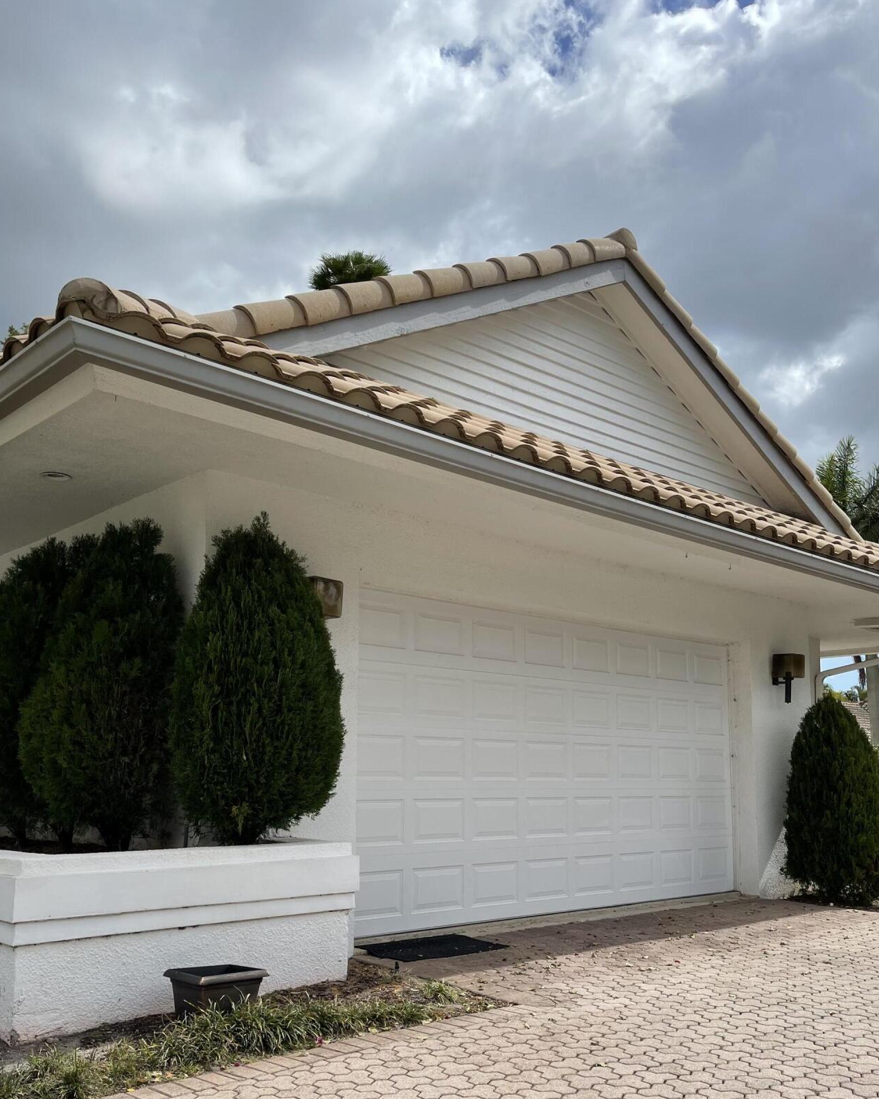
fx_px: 1041
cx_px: 482
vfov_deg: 55.4
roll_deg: -0.4
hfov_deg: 45.7
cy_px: 644
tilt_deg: +6.7
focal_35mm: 32
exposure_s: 1/6250
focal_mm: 5.1
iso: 32
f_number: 1.6
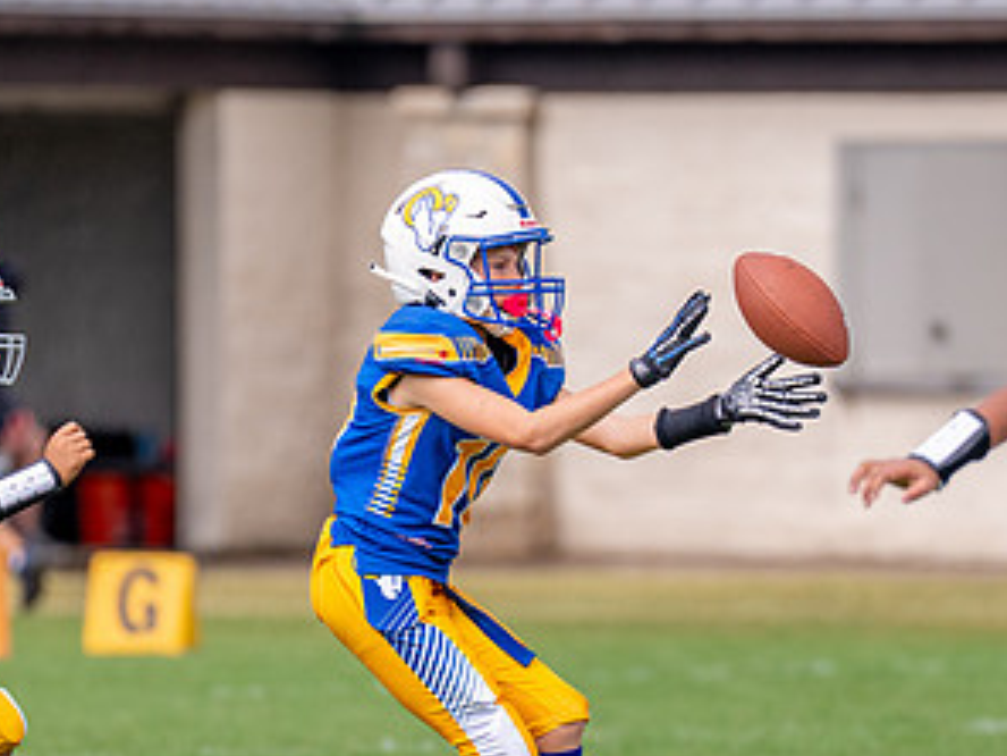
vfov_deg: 2.5
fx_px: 17222
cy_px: 531
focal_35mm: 592
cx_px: 517
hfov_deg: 3.3
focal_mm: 200
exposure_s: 1/2500
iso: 250
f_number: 2.8
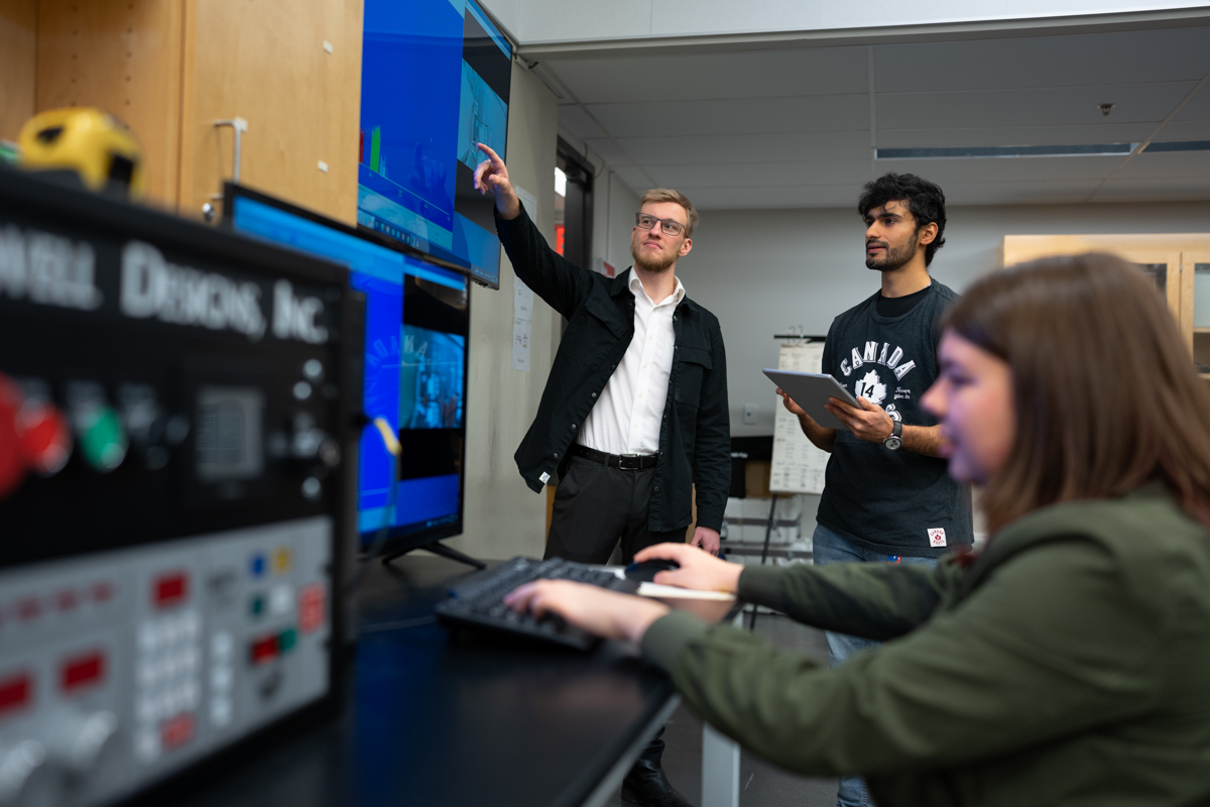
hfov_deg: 54.4
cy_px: 404
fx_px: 1176
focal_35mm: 35
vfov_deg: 37.9
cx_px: 605
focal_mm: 35
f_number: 2
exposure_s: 1/125
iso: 500
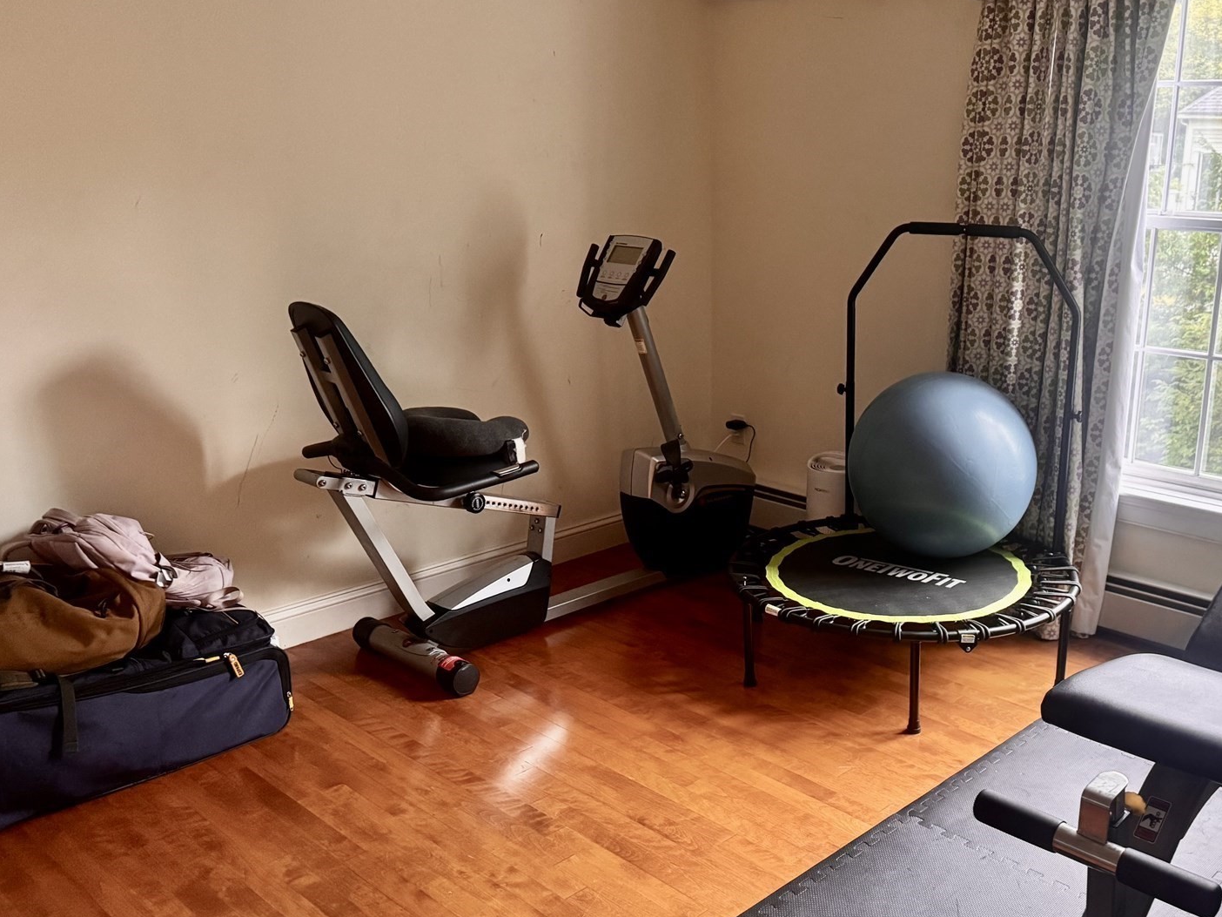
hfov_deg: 52.0
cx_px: 778
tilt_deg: -17.2
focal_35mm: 35
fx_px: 1236
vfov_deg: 40.7
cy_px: 481
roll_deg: -1.3
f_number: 1.78
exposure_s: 1/60
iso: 640
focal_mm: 6.76
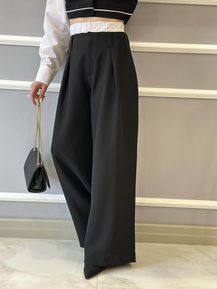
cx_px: 108
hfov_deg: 30.3
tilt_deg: -9.8
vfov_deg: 39.7
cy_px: 144
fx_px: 401
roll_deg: -2.4
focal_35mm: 48
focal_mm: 6.86
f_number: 1.78
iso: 200
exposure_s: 1/100
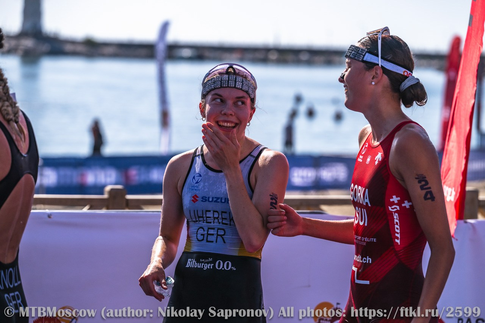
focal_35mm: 120
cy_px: 162
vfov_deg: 11.4
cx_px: 242
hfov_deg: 17.1
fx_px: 1616
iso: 320
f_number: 4
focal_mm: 120
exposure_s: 1/6400
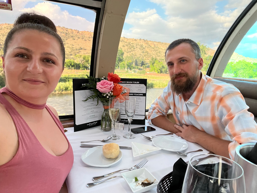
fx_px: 171
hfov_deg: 73.9
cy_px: 96
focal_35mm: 23
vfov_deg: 58.9
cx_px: 128
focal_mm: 2.71
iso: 250
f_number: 2.2
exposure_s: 1/40
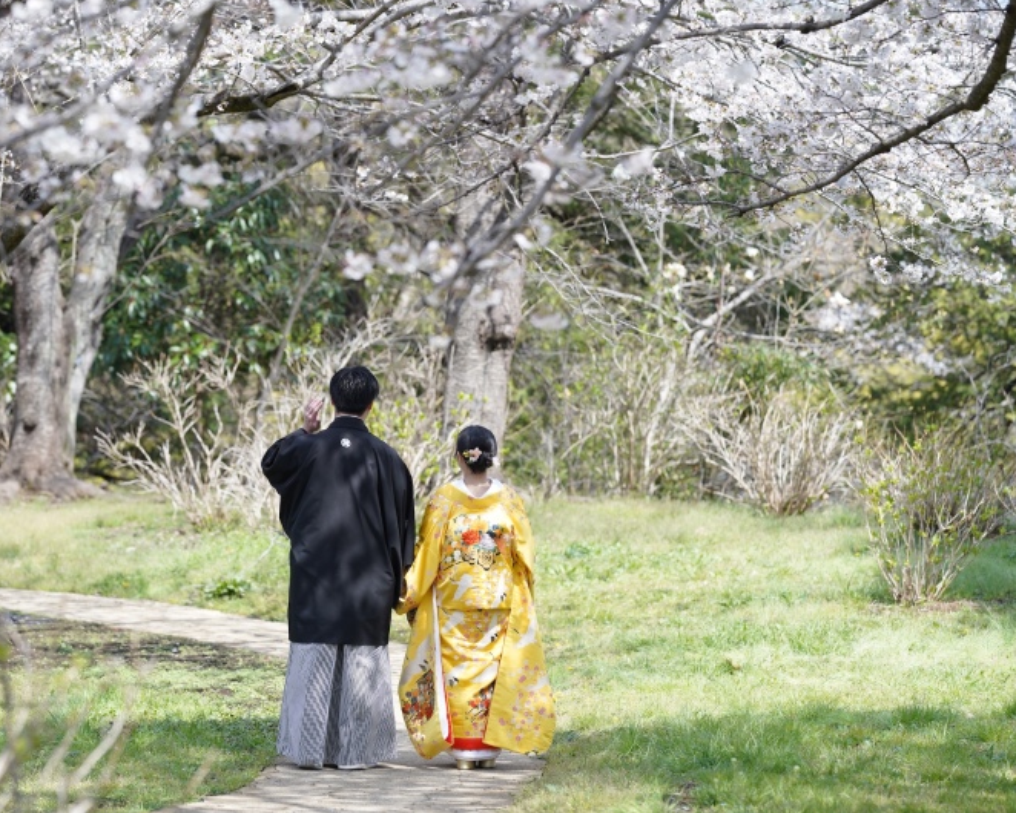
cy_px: 407
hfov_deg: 12.6
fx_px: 4602
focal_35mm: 153
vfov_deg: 10.1
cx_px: 408
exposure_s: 1/1000
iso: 320
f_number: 3.5
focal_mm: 135
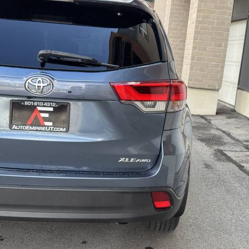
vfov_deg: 30.0
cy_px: 125
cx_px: 134
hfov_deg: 30.0
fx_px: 464
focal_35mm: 57
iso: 64
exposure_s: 1/412
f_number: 1.78
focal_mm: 6.76
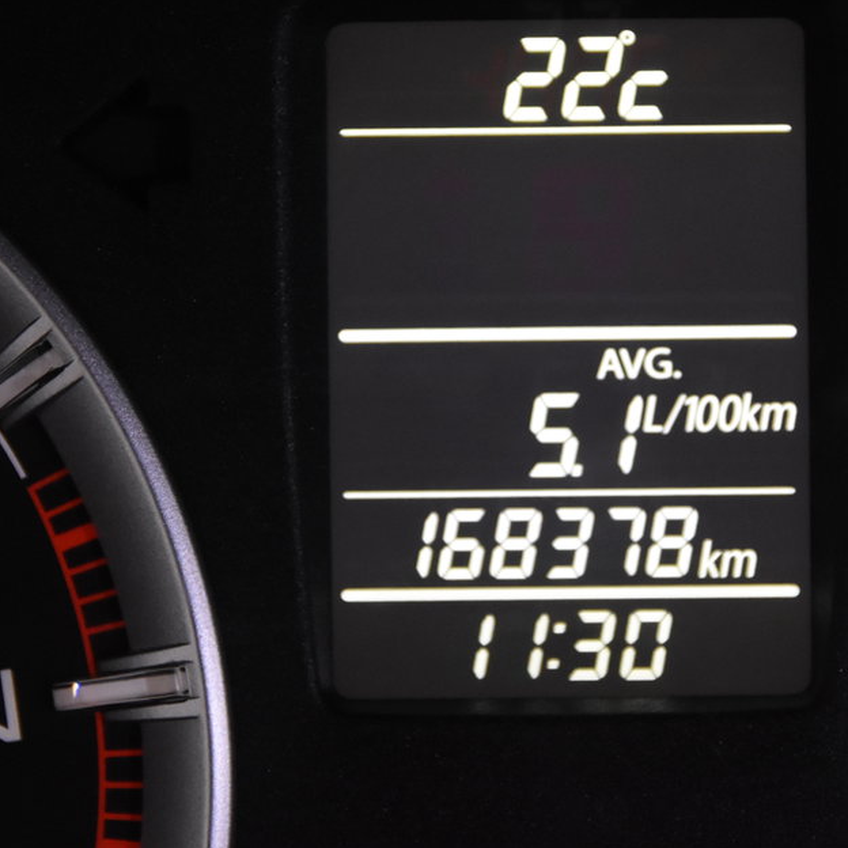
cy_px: 400
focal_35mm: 183
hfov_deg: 9.6
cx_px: 554
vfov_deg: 9.6
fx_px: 5072
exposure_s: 1/125
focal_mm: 70
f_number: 4
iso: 3200
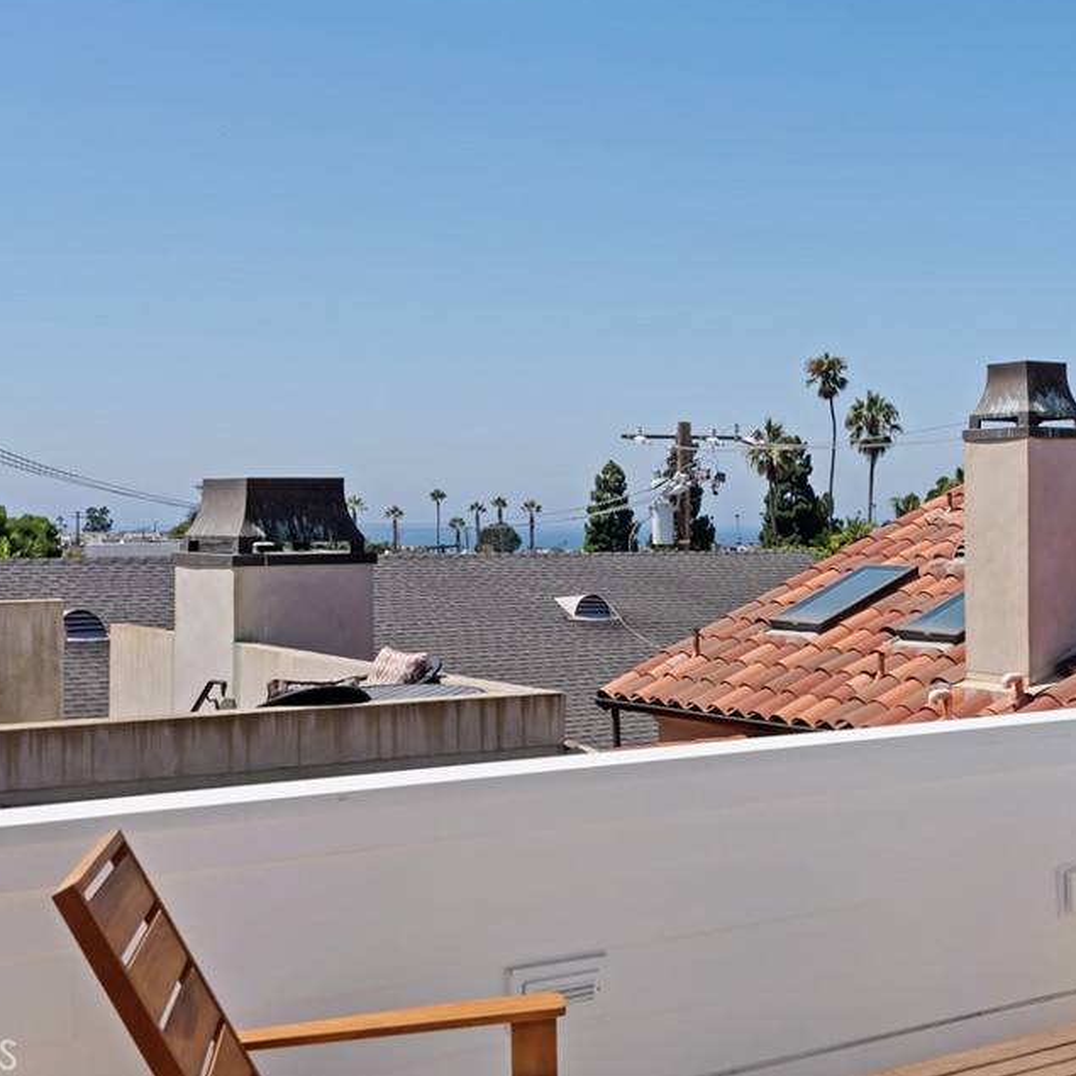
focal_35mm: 48
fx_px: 1688
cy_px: 501
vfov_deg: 35.3
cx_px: 651
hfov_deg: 35.2
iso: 320
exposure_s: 1/1250
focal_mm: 35
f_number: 9
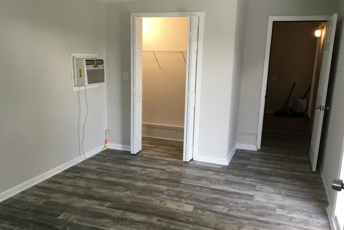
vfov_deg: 39.9
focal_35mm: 33
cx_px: 173
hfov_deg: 57.2
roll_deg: -2.2
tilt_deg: -13.5
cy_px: 126
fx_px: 315
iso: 25
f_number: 2.4
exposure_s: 1/30
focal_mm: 3.3
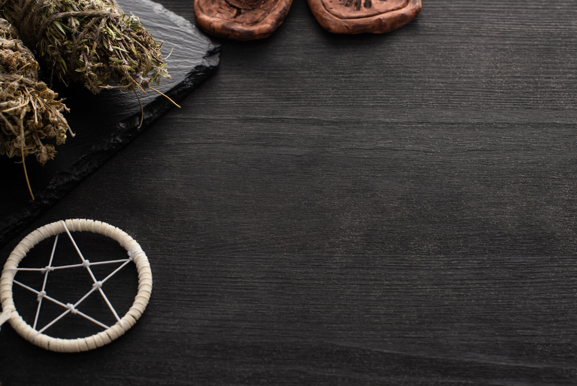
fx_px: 978
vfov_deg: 22.3
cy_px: 158
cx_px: 266
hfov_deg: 32.9
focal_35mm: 61
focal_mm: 50
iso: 160
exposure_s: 1/160
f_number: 9
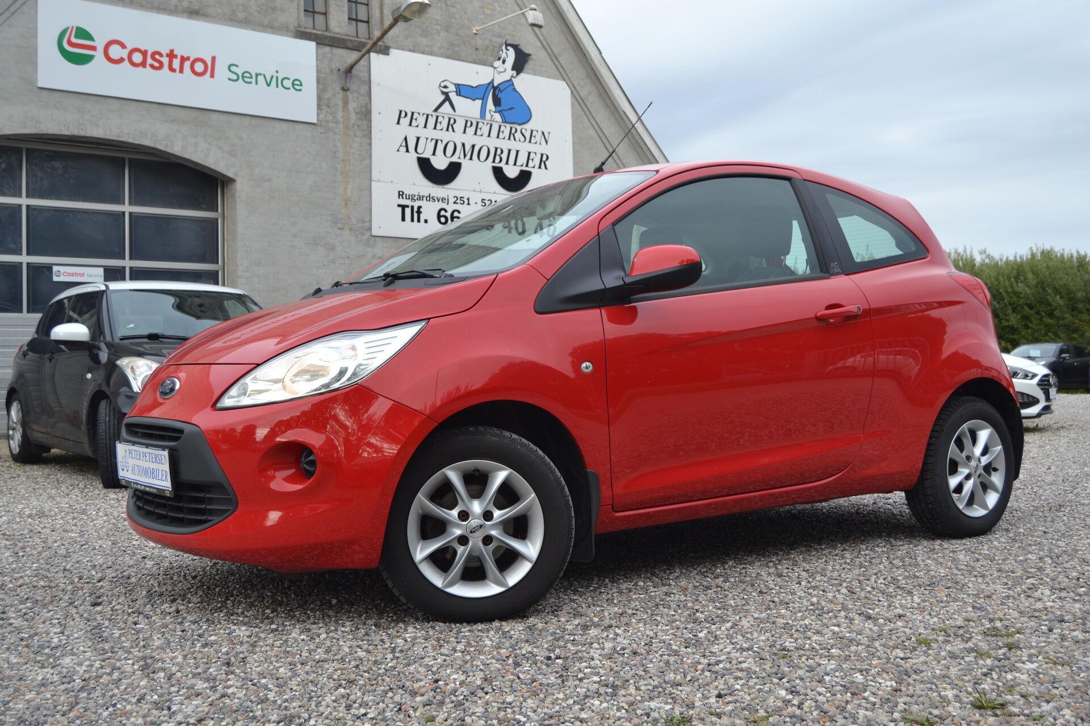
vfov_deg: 34.2
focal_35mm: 39
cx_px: 545
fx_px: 1181
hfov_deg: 49.6
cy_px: 363
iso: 100
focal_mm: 26
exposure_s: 1/125
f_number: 5.6
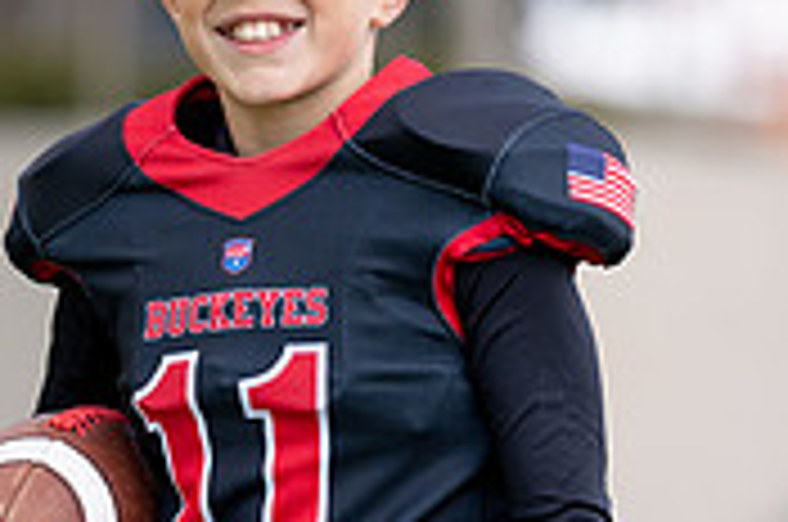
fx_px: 14595
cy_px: 401
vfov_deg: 2.1
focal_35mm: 668
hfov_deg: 3.1
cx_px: 345
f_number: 2.8
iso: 100
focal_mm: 180
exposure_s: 1/400
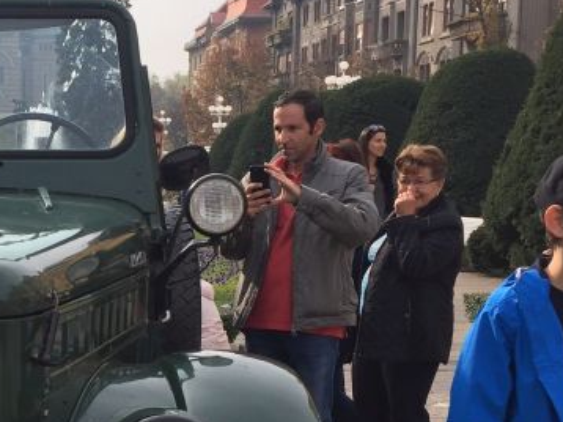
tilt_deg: -7.6
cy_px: 340
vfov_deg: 17.6
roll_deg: -0.5
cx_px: 0
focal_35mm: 83
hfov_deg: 22.7
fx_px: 1349
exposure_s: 1/1099
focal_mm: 4.15
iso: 32
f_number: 2.2
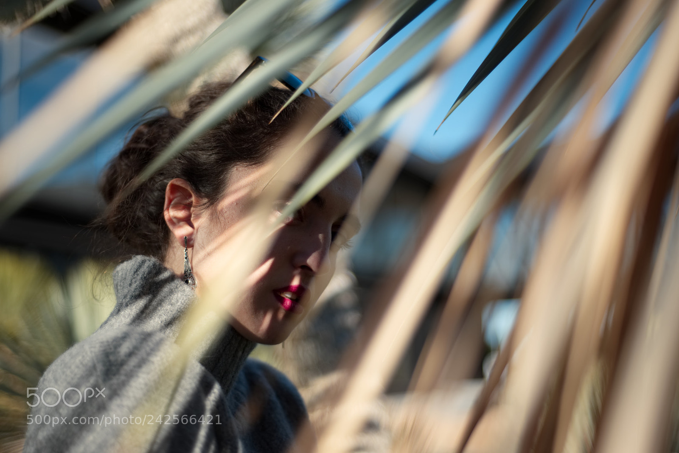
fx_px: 943
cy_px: 226
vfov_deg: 27.0
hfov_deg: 39.6
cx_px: 340
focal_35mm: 50
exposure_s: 1/2500
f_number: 1.8
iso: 100
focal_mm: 50
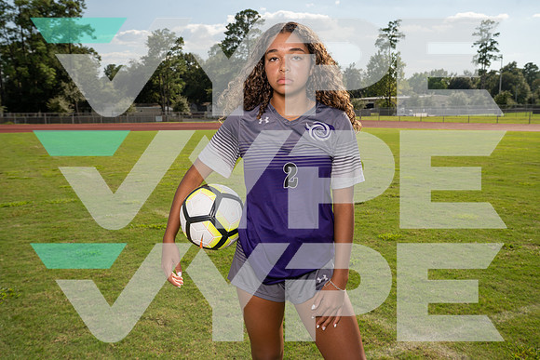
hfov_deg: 55.8
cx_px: 270
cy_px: 180
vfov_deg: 38.9
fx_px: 510
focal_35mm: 34
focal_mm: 34
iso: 250
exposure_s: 1/640
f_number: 8
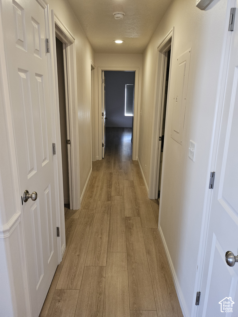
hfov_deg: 56.8
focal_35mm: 24
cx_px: 119
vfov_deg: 71.6
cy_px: 158
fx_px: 220
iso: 250
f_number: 1.8
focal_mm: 5
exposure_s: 1/120
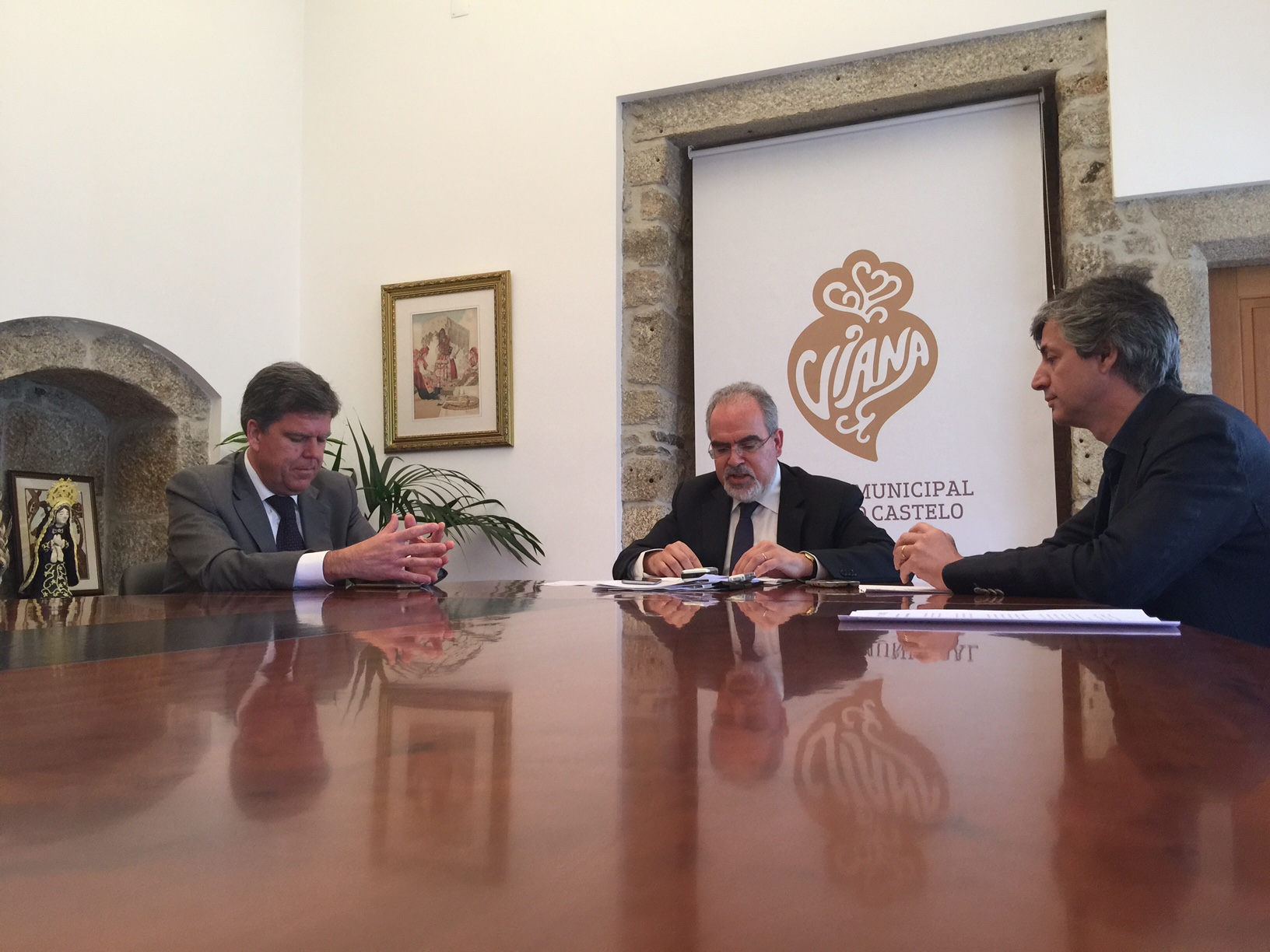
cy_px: 476
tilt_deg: +5.4
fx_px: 1064
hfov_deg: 61.7
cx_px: 635
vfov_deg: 48.2
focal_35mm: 29
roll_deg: -0.6
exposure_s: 1/33
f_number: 2.2
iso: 80
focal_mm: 4.15
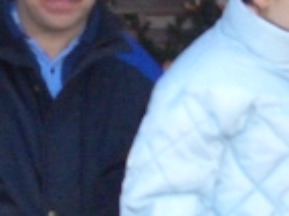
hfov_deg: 12.6
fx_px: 1310
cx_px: 154
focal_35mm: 157
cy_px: 149
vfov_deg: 9.4
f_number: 2.6
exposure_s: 1/640
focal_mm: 5.8
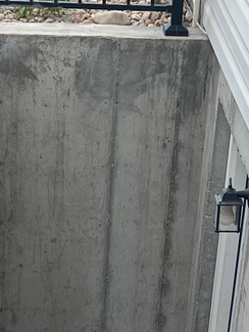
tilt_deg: -38.3
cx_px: 86
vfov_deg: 15.1
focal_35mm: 118
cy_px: 544
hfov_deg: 12.5
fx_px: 1131
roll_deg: -2.6
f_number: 1.6
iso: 32
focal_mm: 5.1
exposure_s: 1/1098
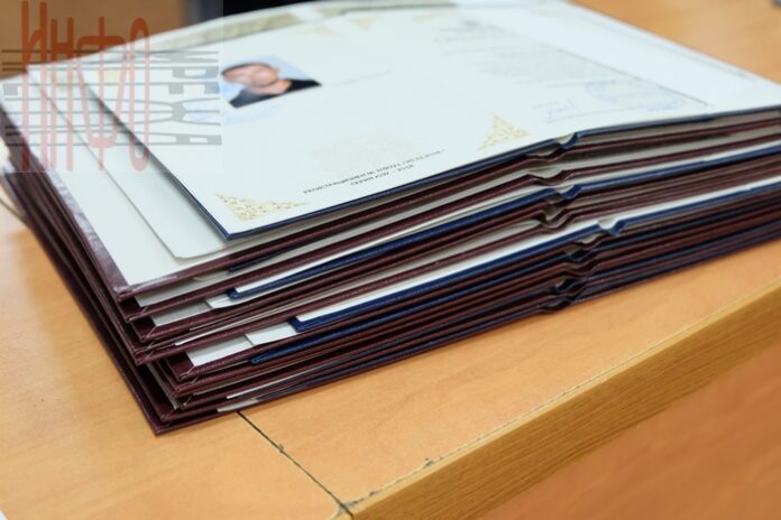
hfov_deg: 40.3
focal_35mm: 49
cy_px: 260
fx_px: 1063
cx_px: 390
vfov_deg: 27.5
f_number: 5
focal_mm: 32.5
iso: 3200
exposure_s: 1/56
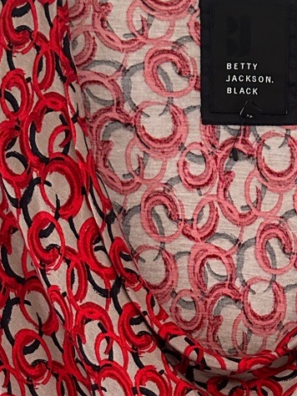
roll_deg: +0.3
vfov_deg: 22.7
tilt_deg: -6.2
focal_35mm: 81
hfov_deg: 18.1
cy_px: 441
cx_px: 240
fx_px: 926
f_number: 1.78
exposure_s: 1/60
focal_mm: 6.86
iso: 500
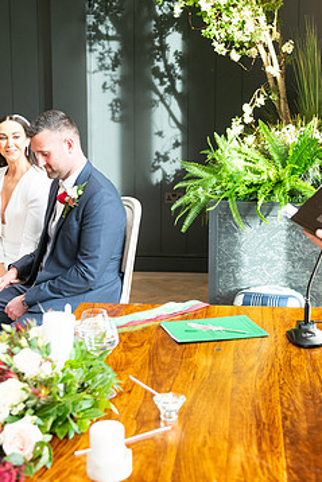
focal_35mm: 68
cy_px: 232
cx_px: 236
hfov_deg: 19.9
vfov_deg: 29.6
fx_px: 911
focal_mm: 42
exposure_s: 1/160
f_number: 3.5
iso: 640
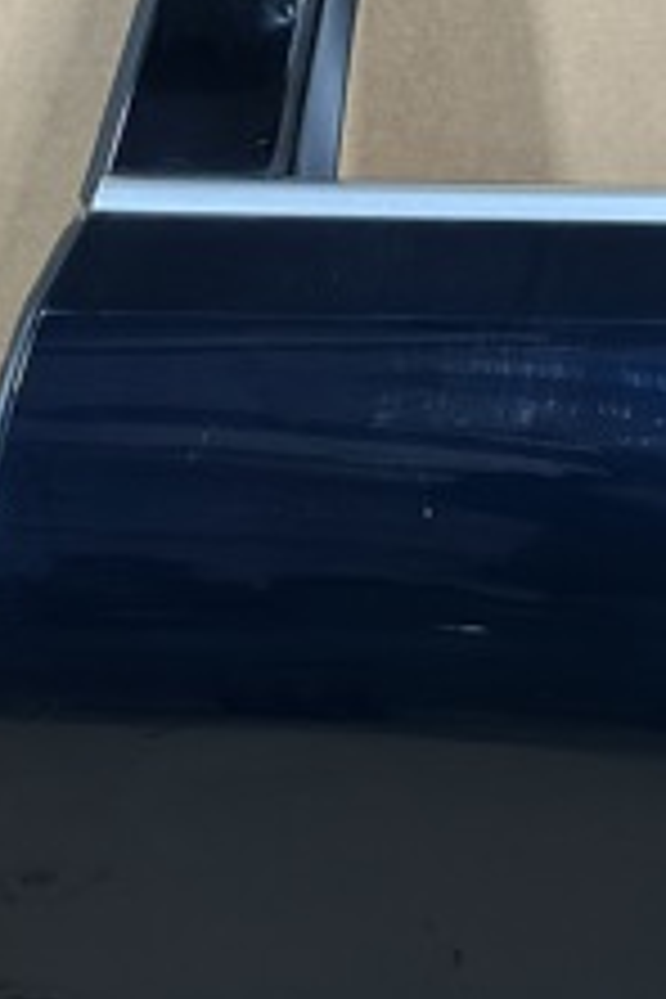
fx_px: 3996
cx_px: 742
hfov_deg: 9.4
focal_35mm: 144
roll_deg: +1.1
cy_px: 407
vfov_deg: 14.2
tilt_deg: -19.1
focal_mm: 6.86
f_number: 1.78
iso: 250
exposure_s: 1/50
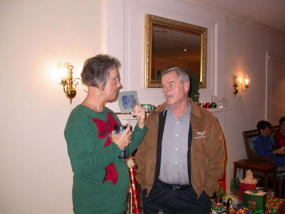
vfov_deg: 37.7
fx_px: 313
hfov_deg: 49.0
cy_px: 107
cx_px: 142
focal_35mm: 38
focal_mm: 7.85
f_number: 2.6
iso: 200
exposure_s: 1/60
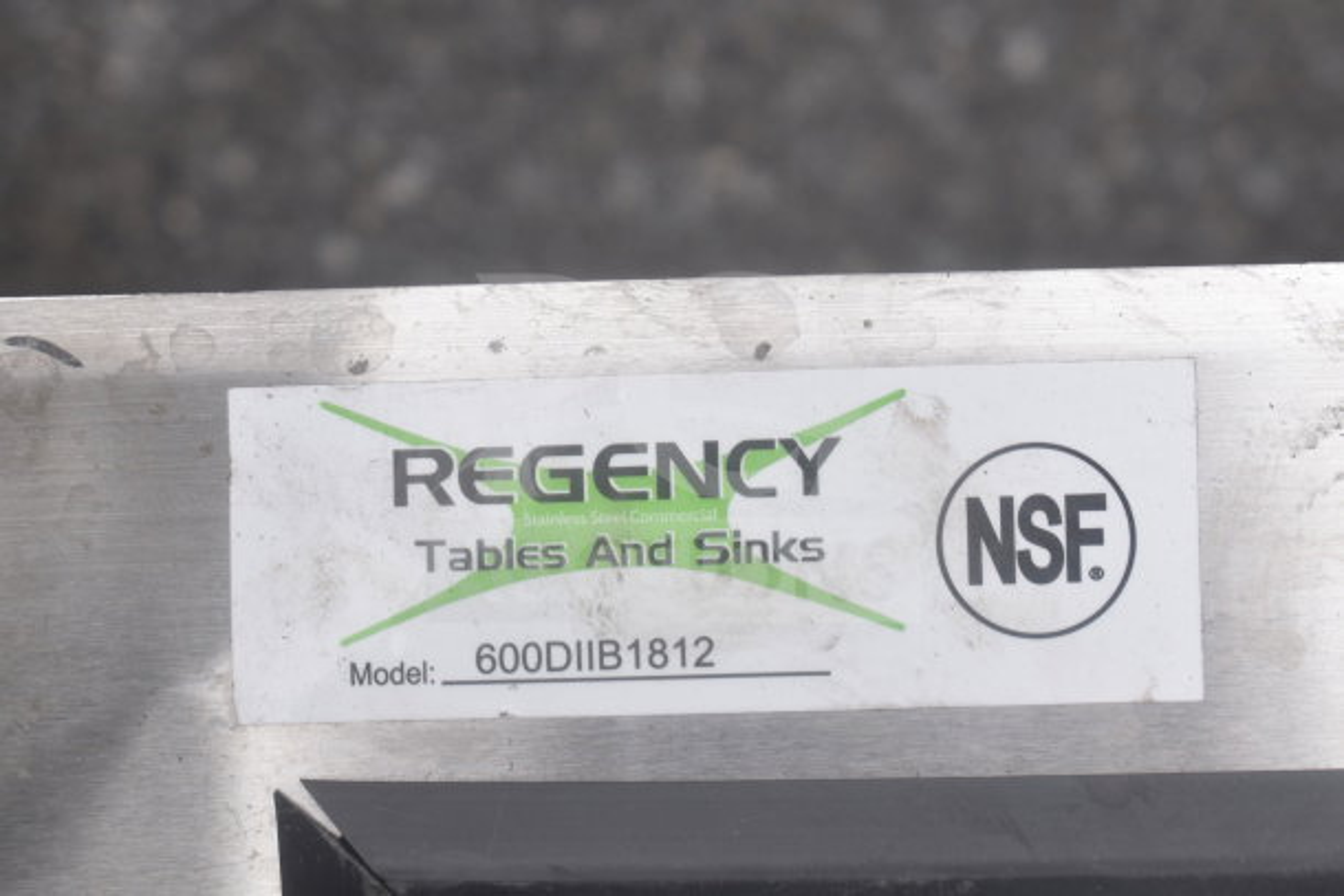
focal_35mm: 69
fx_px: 2576
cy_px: 448
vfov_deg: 19.7
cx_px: 672
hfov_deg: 29.2
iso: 200
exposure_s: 1/160
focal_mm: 46
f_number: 6.3
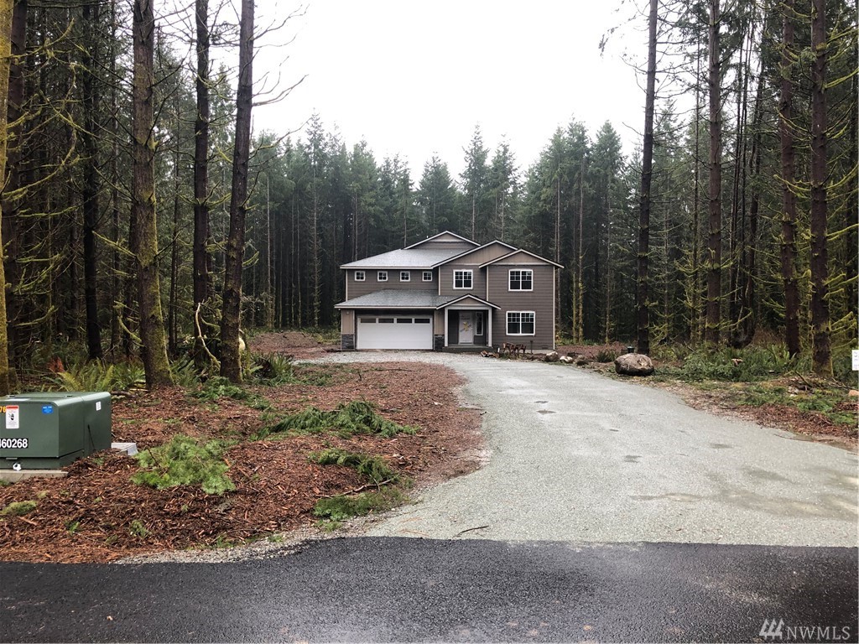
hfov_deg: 63.4
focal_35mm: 28
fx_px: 695
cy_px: 322
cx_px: 430
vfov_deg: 49.7
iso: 25
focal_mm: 3.99
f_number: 1.8
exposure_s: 1/45
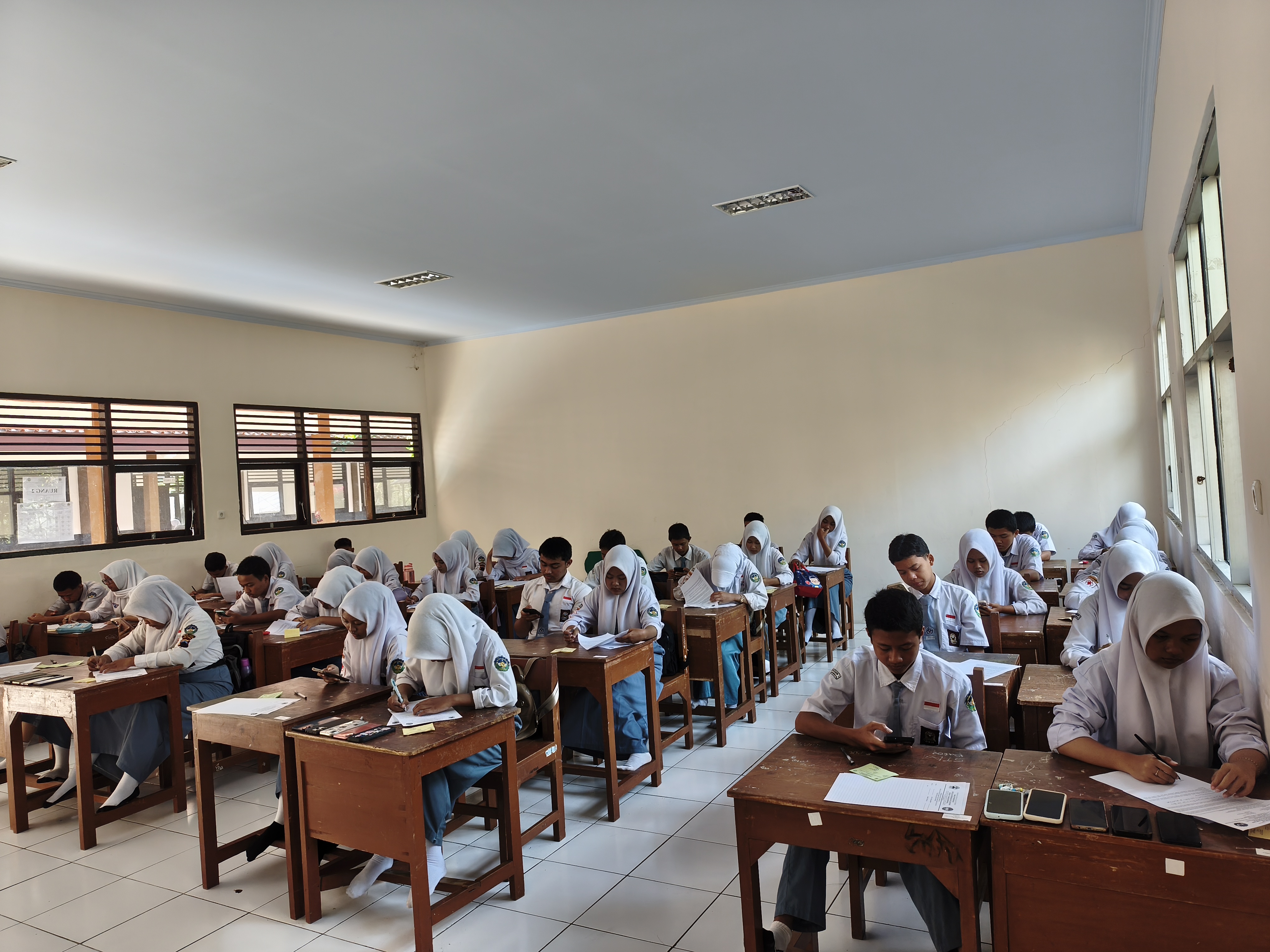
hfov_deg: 73.9
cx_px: 635
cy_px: 476
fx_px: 844
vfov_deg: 58.9
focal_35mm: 23
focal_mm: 6.06
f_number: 1.7
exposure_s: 1/50
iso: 500
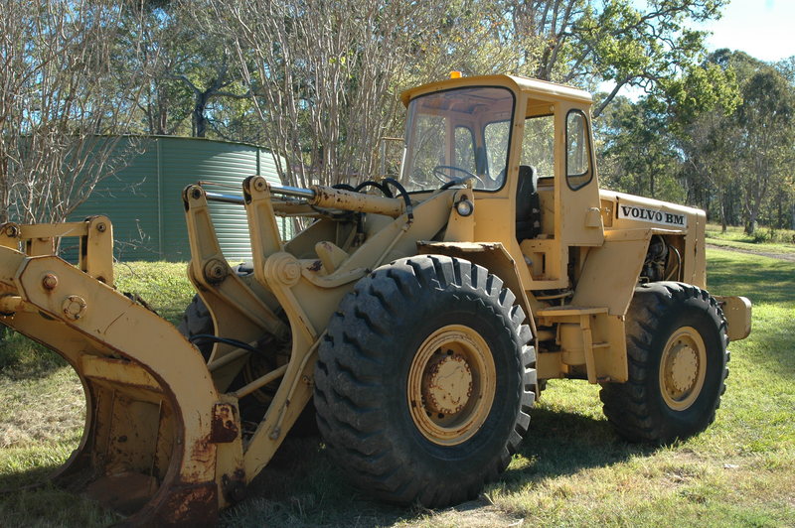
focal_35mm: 42
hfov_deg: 46.4
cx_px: 398
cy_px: 264
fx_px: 927
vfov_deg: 31.8
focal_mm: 28
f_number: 7.1
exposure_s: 1/200
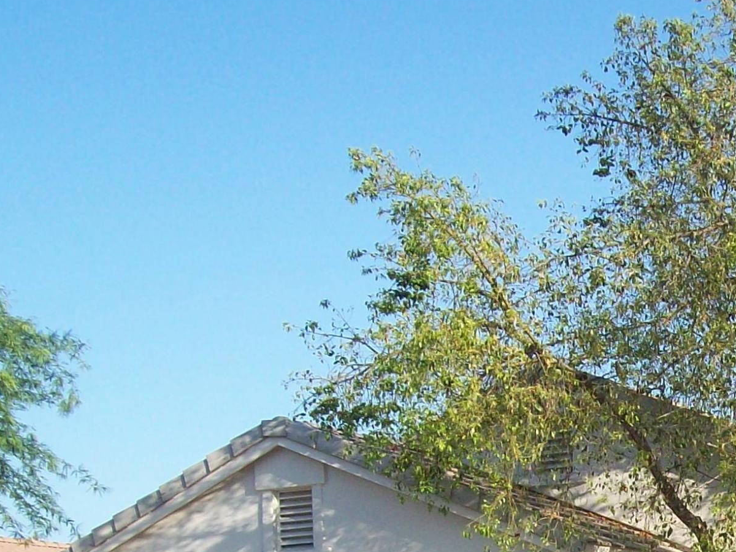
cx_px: 799
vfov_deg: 15.8
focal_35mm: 90
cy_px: 651
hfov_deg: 20.8
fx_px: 1914
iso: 80
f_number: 4.8
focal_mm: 6
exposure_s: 1/280
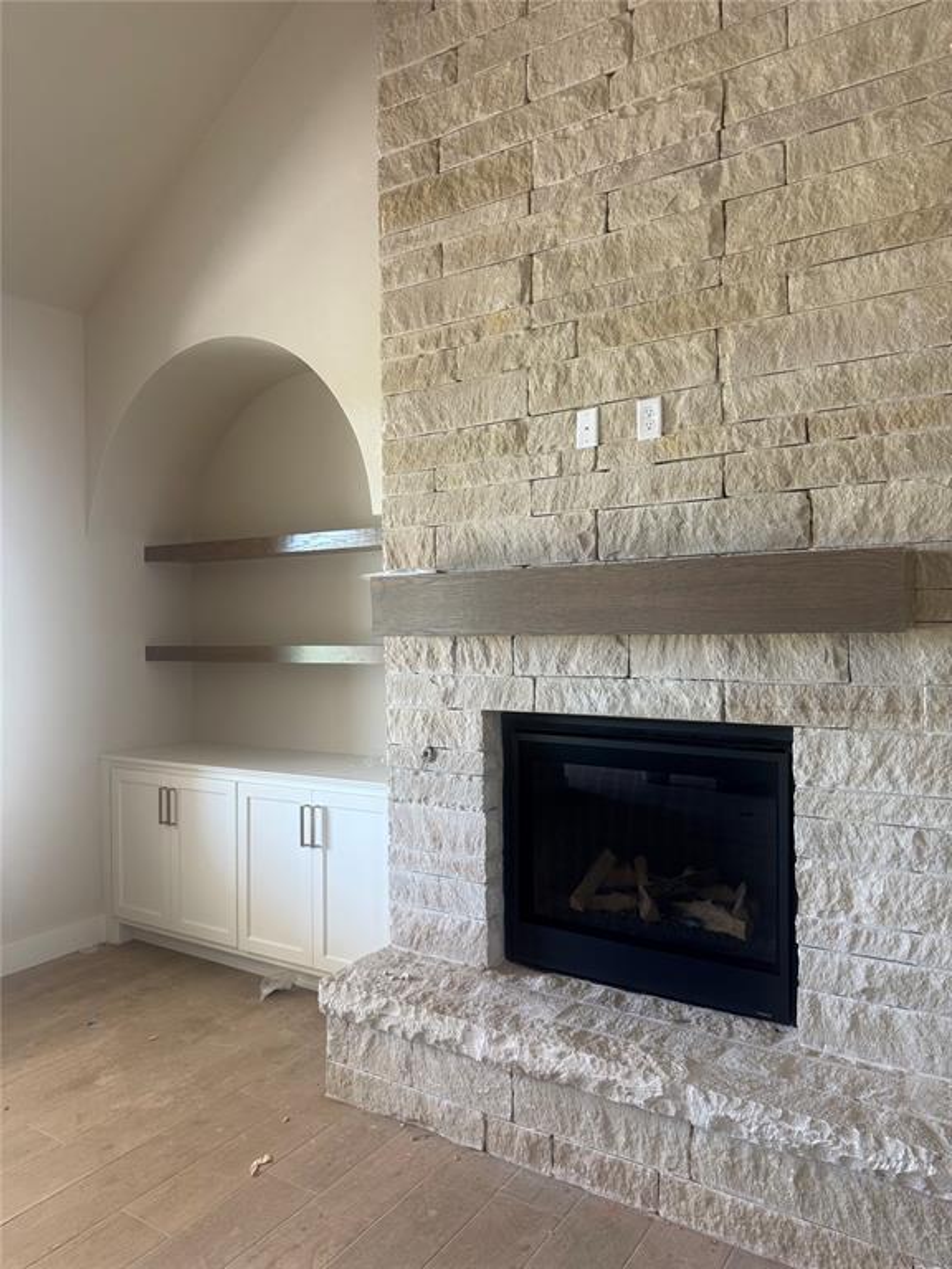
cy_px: 634
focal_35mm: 24
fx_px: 880
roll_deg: +0.6
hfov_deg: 56.8
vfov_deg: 71.6
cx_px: 476
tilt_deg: -0.4
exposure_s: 1/121
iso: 125
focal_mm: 6.76
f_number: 1.78
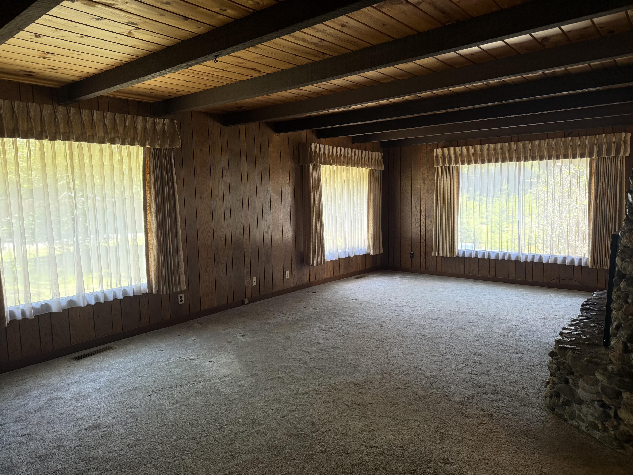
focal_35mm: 24
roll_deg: +1.1
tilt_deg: -4.9
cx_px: 316
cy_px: 238
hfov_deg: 71.6
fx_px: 439
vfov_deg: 56.8
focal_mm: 6.76
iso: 200
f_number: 1.78
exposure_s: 1/116
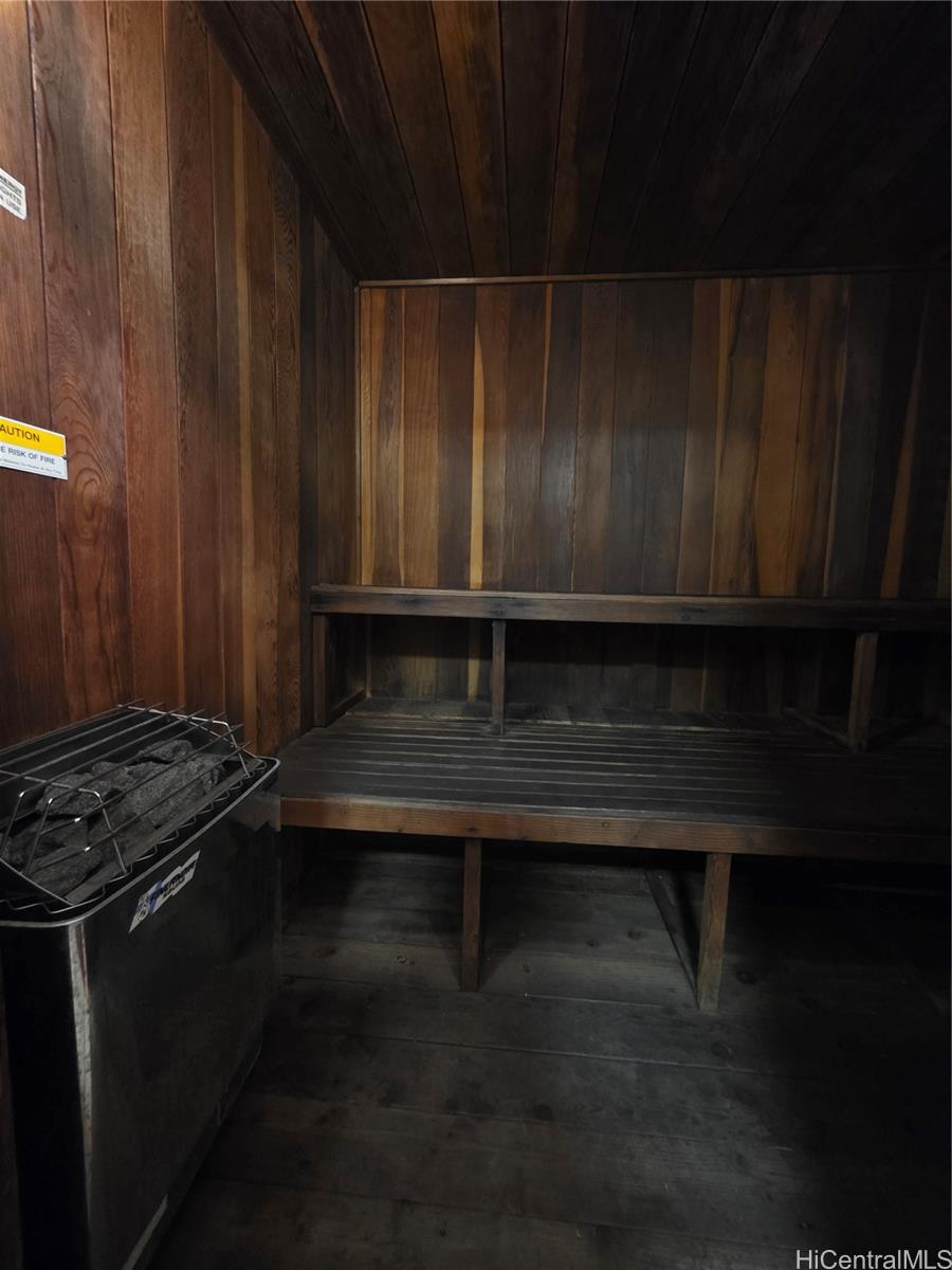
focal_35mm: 13
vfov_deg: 106.2
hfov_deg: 89.9
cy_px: 635
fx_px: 477
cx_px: 476
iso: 1000
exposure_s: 1/30
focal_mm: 2.2
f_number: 1.9
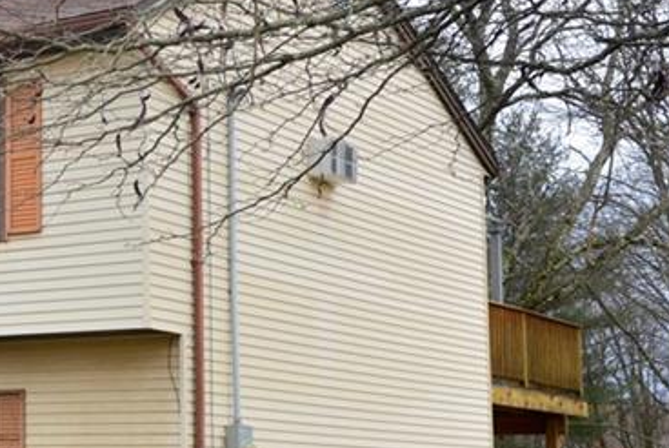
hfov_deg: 20.9
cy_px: 252
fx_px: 1655
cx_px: -182
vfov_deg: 15.4
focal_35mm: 89
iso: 640
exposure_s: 1/400
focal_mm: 32
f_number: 5.6
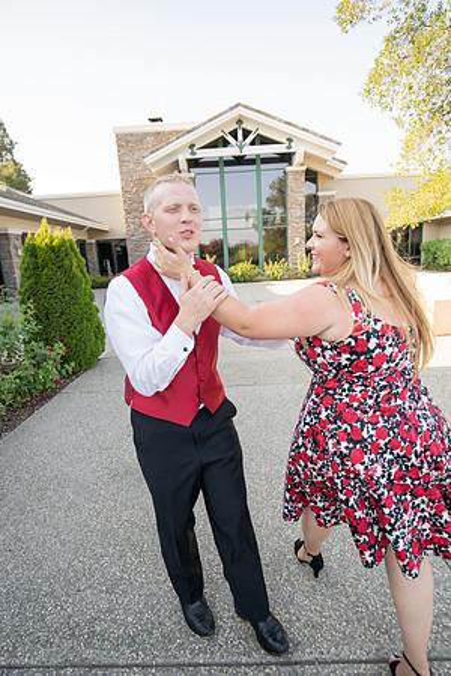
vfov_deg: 84.0
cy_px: 338
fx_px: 376
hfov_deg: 61.9
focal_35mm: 20
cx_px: 226
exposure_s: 1/250
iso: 200
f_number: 4
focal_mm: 20
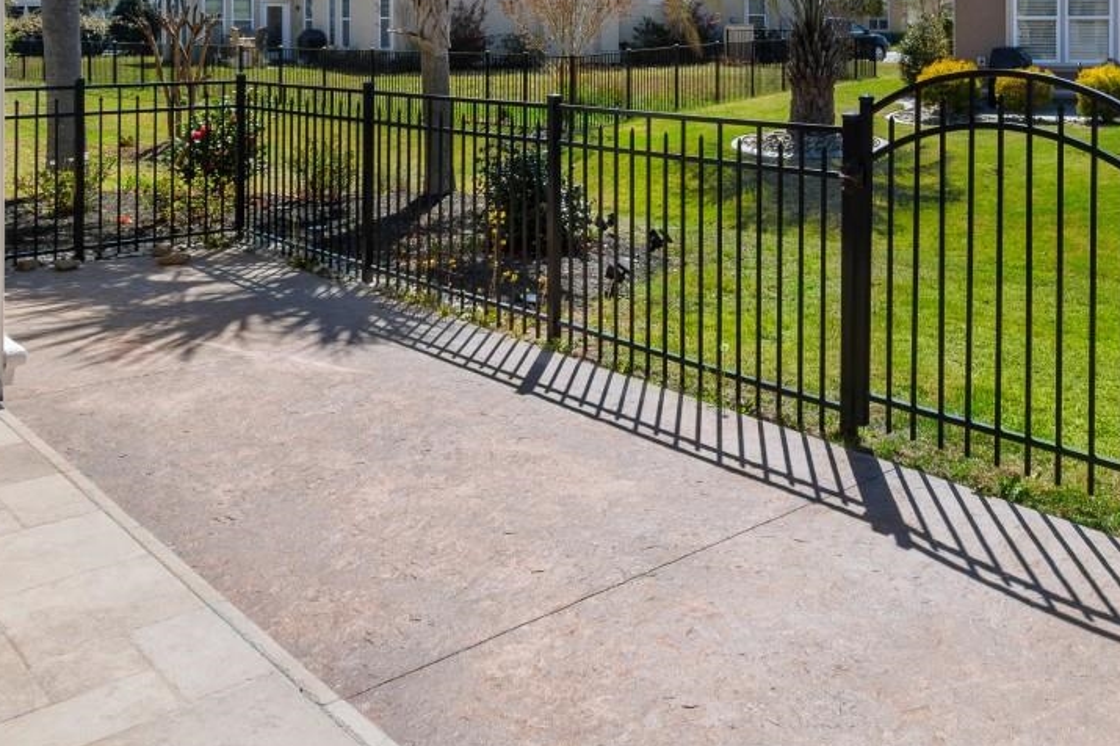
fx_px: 1057
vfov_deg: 35.1
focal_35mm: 34
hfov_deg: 55.0
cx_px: 722
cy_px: -6
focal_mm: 10
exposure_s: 1/320
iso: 100
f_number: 9
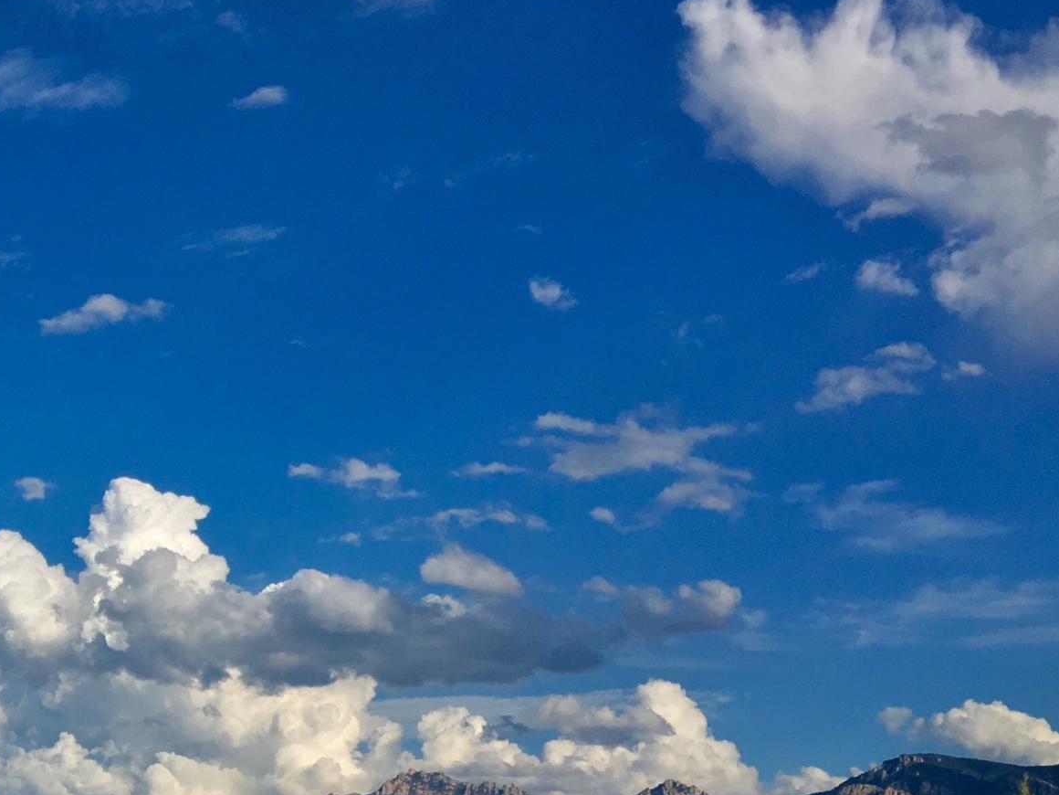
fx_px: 2294
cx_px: -158
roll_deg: -1.1
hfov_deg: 24.0
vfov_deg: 19.0
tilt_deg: +4.9
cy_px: 845
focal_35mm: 75
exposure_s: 1/2747
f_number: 2.2
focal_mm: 4.15
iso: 25
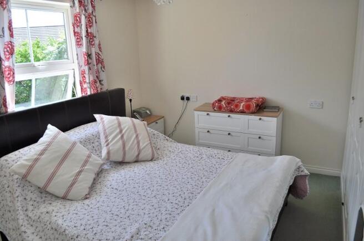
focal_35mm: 27
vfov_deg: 47.8
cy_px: 120
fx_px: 273
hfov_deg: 67.5
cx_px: 182
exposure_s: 1/125
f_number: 5.6
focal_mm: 18
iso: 200
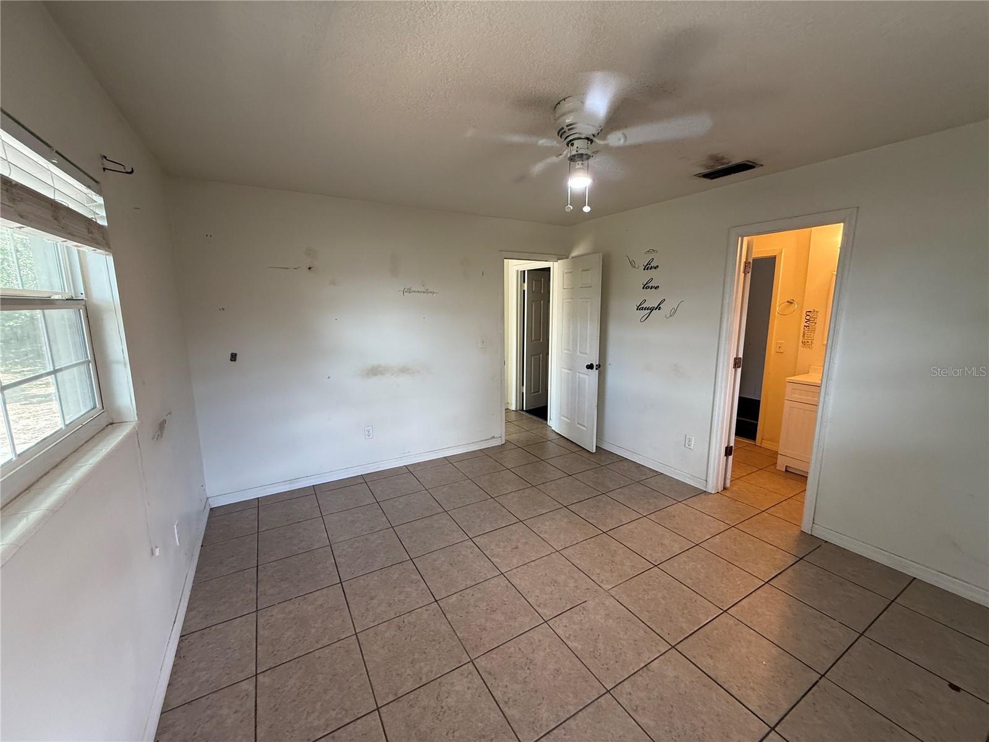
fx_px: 400
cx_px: 494
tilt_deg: -8.2
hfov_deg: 102.1
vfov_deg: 85.7
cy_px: 371
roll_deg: +0.6
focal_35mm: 14
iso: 200
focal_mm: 2.22
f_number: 2.2
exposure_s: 1/60
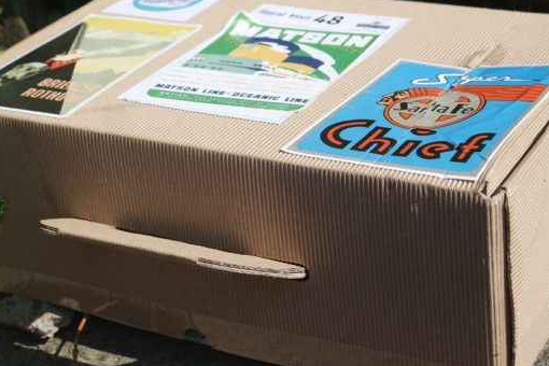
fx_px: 1174
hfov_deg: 26.3
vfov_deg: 17.7
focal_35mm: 77
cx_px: 307
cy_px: 159
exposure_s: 1/320
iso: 100
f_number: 7.1
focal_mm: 33
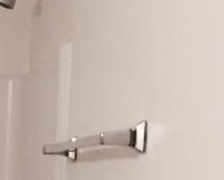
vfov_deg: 10.3
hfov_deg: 11.3
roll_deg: -0.4
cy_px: 336
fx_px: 929
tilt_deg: -8.4
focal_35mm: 140
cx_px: -324
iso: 125
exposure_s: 1/30
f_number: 2.2
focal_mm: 4.15
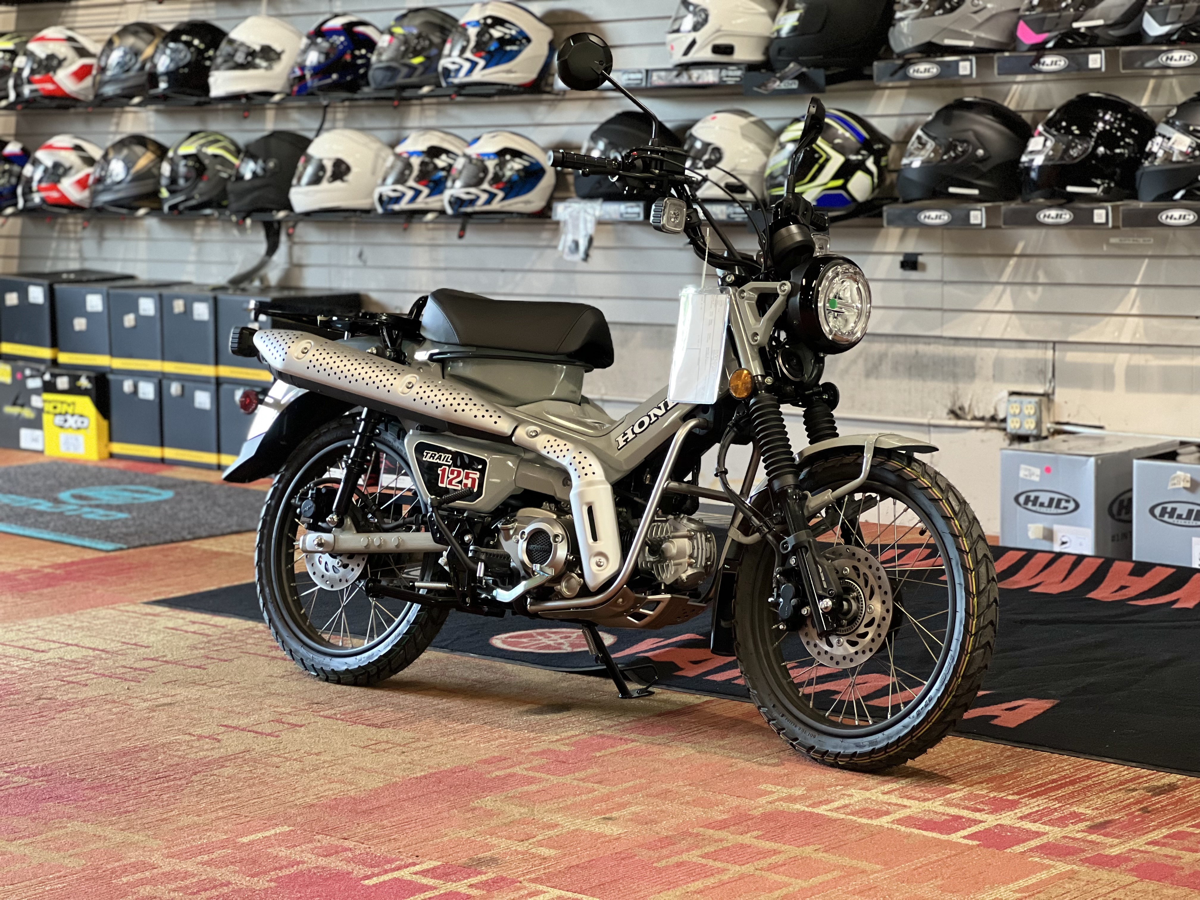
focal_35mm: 77
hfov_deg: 25.3
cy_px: 450
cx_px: 600
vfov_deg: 19.1
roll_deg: +1.0
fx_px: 2669
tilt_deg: -7.6
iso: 320
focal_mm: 9
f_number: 2.8
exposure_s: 1/40
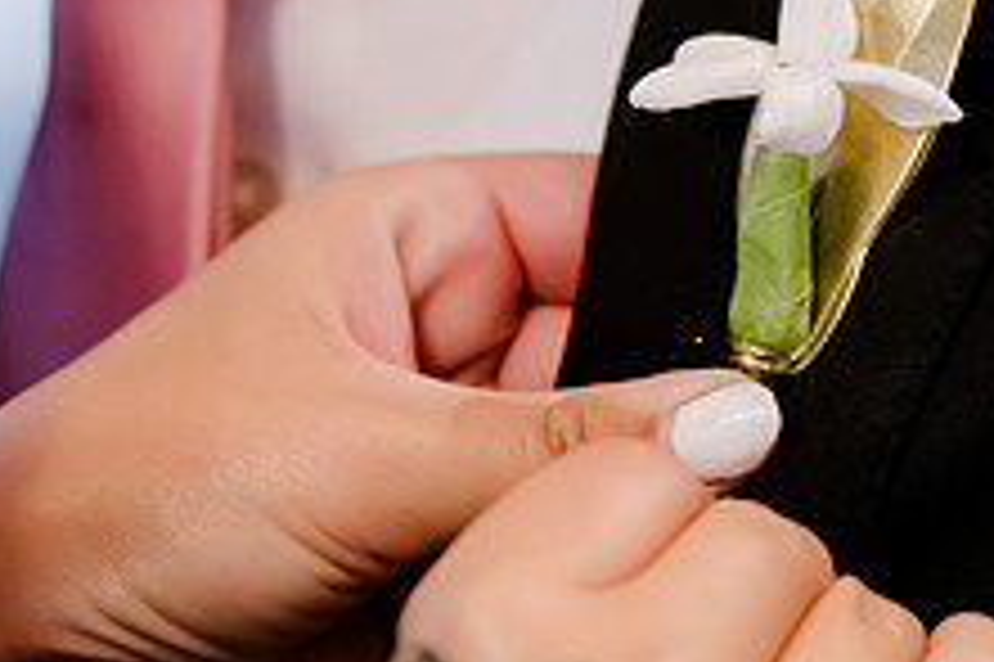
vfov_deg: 4.1
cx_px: 598
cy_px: 134
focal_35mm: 334
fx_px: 9215
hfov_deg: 6.2
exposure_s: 1/200
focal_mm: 105
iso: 2000
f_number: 3
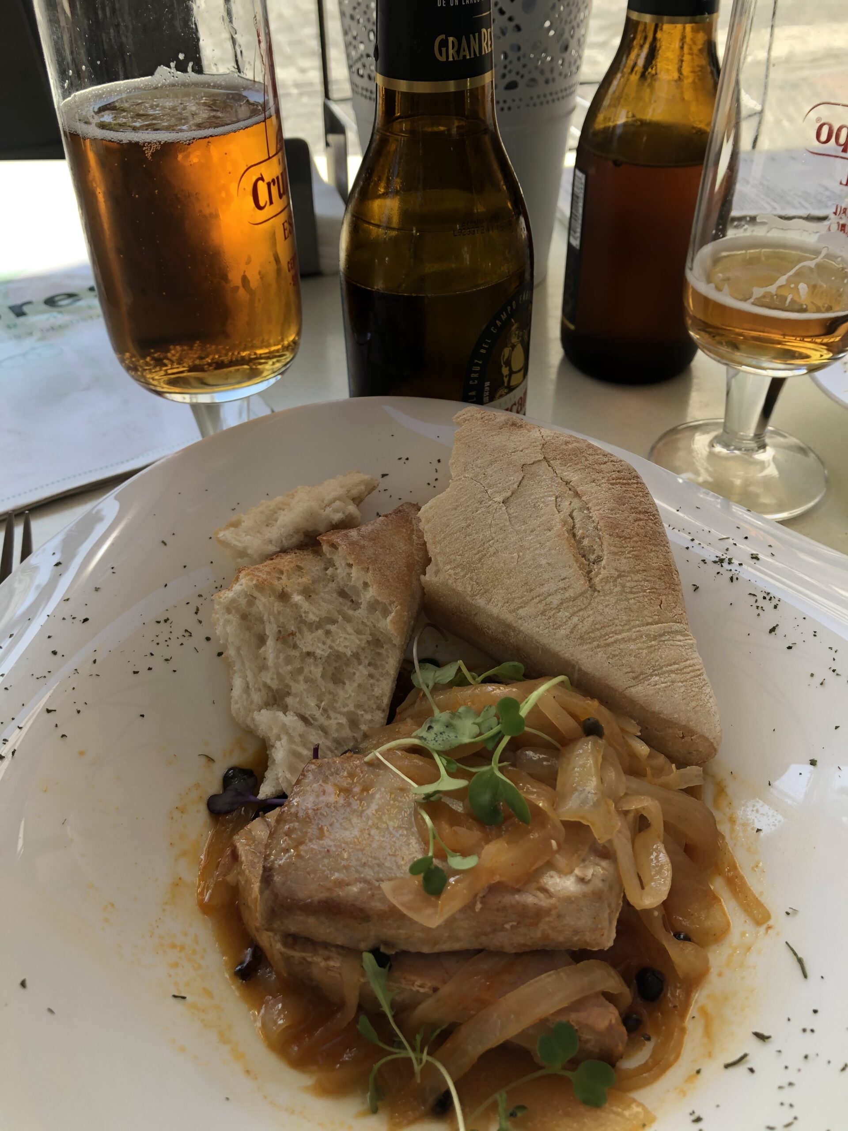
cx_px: 424
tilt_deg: -39.1
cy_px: 566
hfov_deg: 49.7
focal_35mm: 28
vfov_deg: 63.4
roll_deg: -0.3
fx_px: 915
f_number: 1.8
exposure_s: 1/201
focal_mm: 3.99
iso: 20
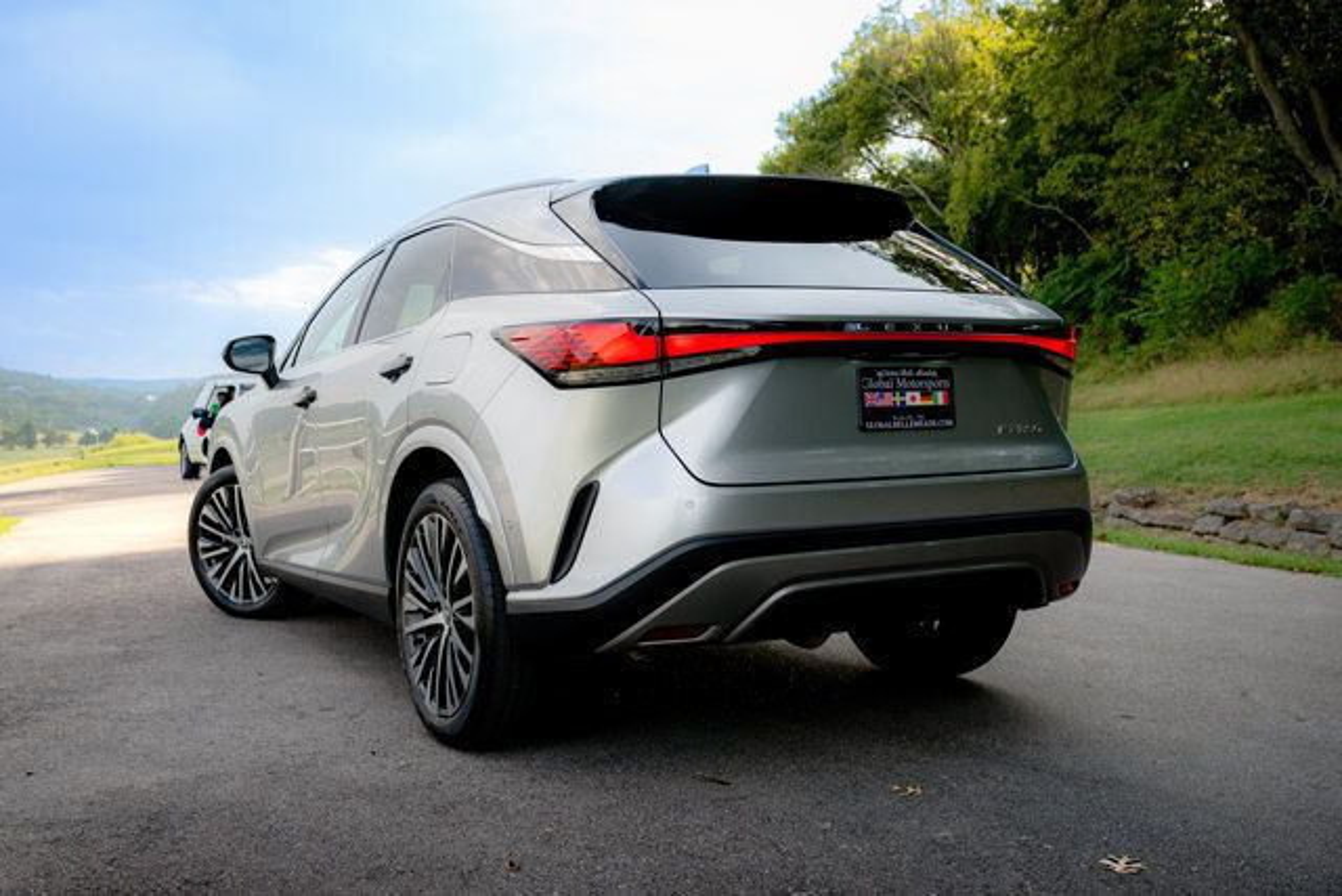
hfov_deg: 53.1
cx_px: 589
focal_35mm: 36
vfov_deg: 37.0
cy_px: 448
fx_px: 1339
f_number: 5.6
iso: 500
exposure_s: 1/500
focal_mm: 32
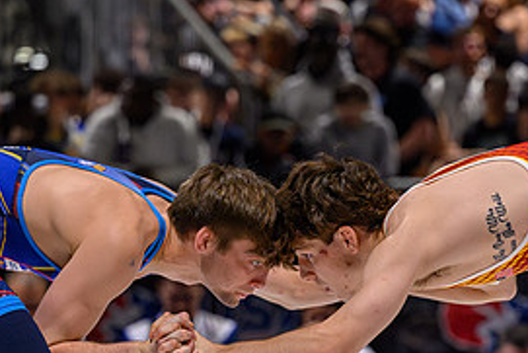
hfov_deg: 7.6
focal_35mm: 271
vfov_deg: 5.1
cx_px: 270
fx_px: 3977
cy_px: 346
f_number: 2.8
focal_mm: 104
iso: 6400
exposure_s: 1/800
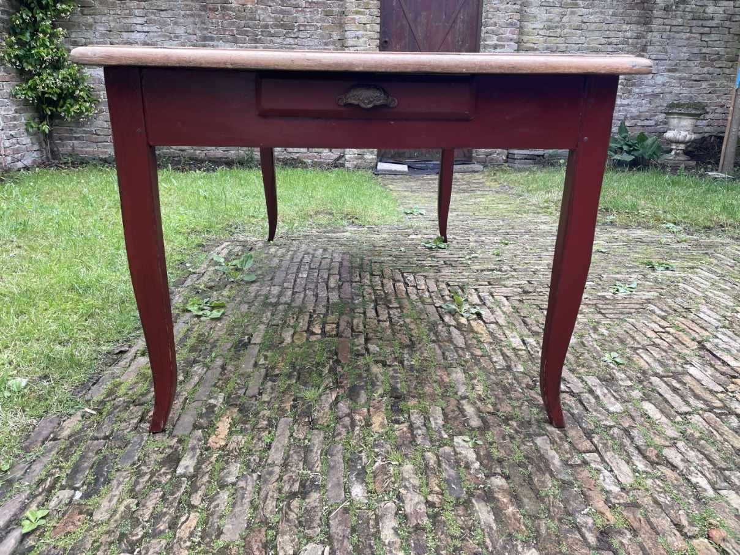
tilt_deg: -17.0
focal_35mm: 26
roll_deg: -0.6
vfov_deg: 53.1
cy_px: 278
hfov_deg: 67.3
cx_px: 370
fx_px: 556
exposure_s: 1/244
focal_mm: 4.2
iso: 32
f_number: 1.6
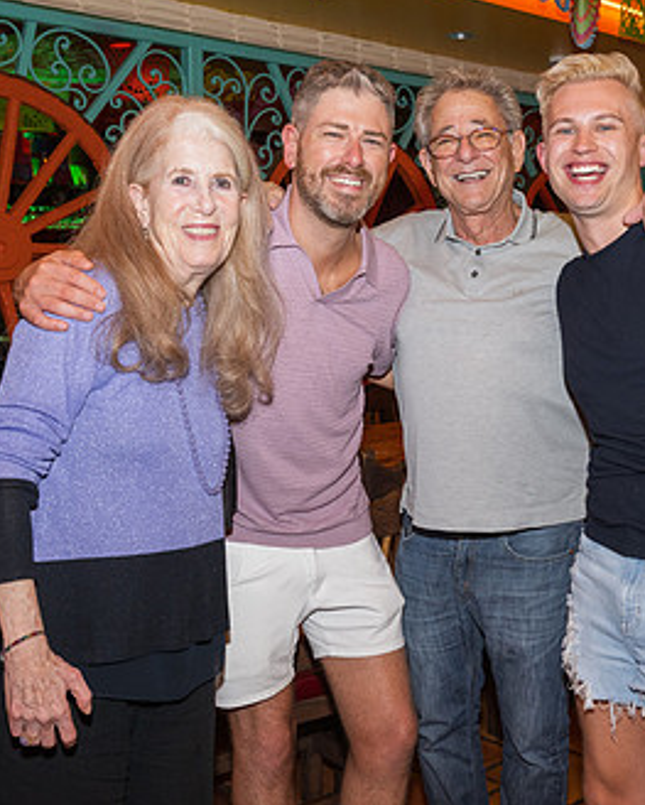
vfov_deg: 39.5
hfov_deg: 31.9
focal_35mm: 47
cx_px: 429
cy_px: 364
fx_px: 1120
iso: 800
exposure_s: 1/100
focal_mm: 28
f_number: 5.6
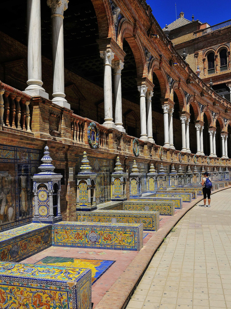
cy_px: 171
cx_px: 118
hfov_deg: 41.8
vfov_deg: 53.9
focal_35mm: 34
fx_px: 303
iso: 250
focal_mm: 20
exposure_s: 1/160
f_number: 10
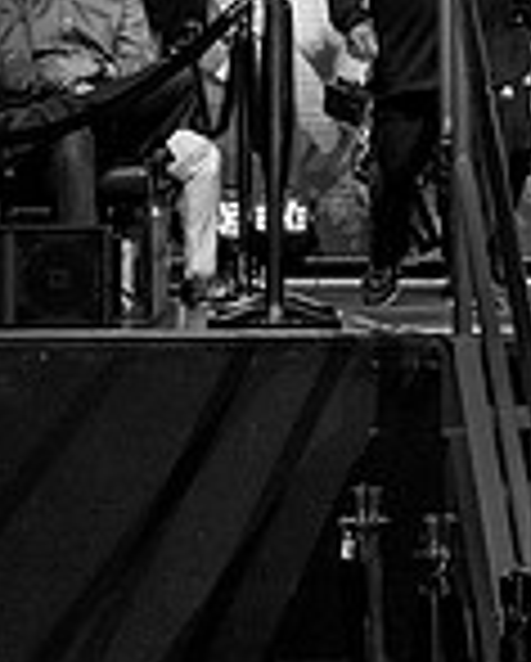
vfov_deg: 7.1
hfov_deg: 5.7
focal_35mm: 273
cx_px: 603
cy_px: 34
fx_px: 5352
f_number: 4
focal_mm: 70
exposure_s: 1/800
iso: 4000
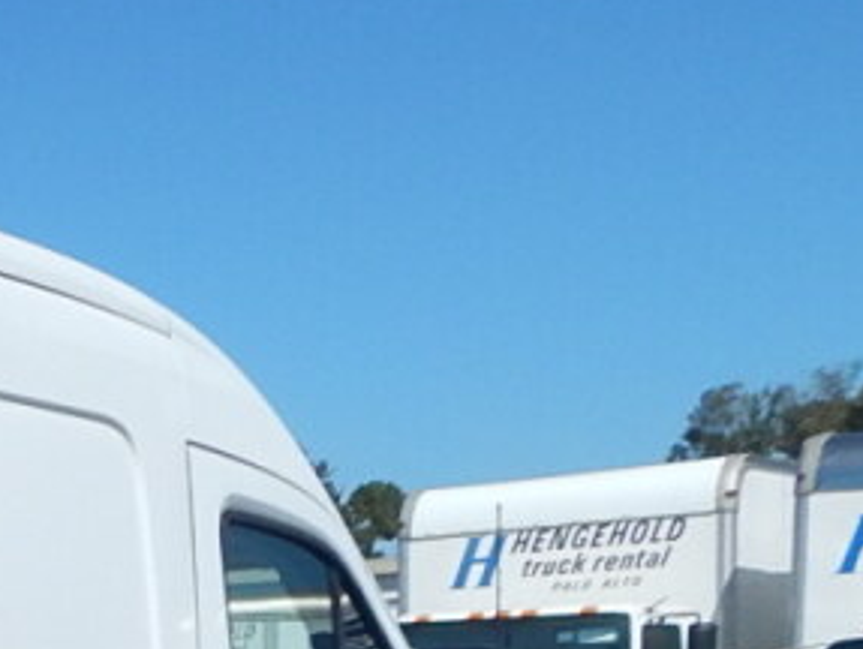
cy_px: 1019
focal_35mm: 98
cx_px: -935
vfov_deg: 14.0
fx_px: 2446
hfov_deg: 15.4
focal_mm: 4
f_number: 6
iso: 125
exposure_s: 1/1500
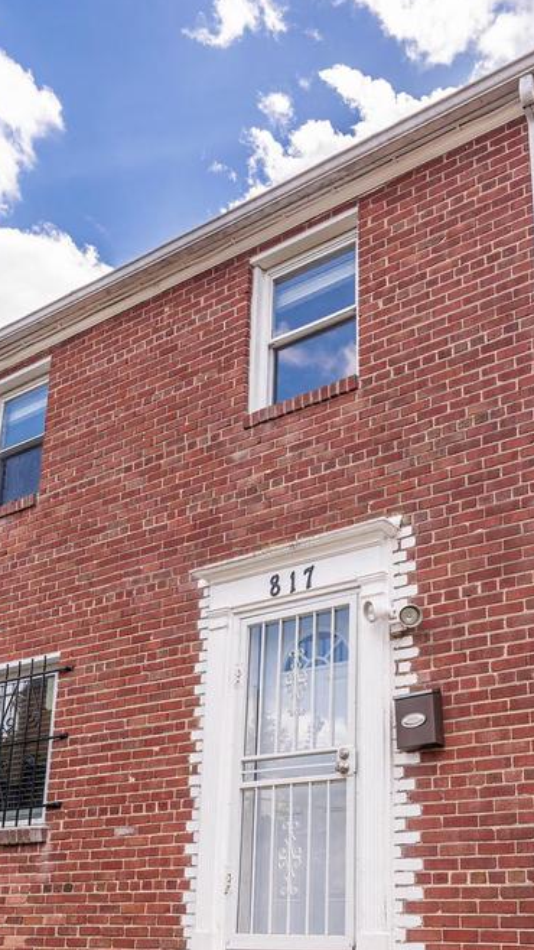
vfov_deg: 50.6
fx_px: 982
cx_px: 284
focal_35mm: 39
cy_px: 640
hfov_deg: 30.4
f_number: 6.3
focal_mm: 17
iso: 200
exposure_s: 1/640
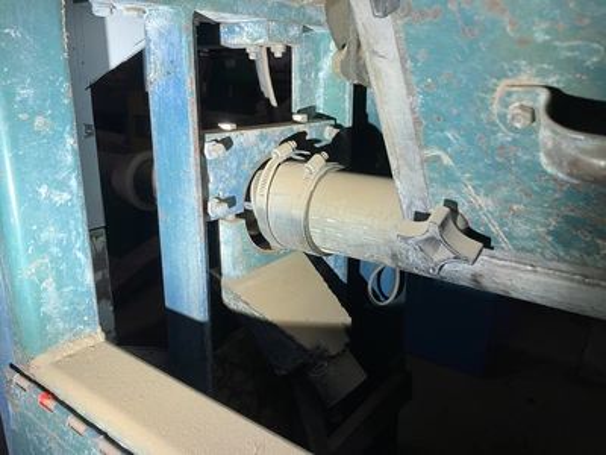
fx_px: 490
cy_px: 228
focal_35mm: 28
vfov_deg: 49.7
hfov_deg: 63.4
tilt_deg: -16.1
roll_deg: -1.6
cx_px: 303
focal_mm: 3.99
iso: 80
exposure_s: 1/84
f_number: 1.8
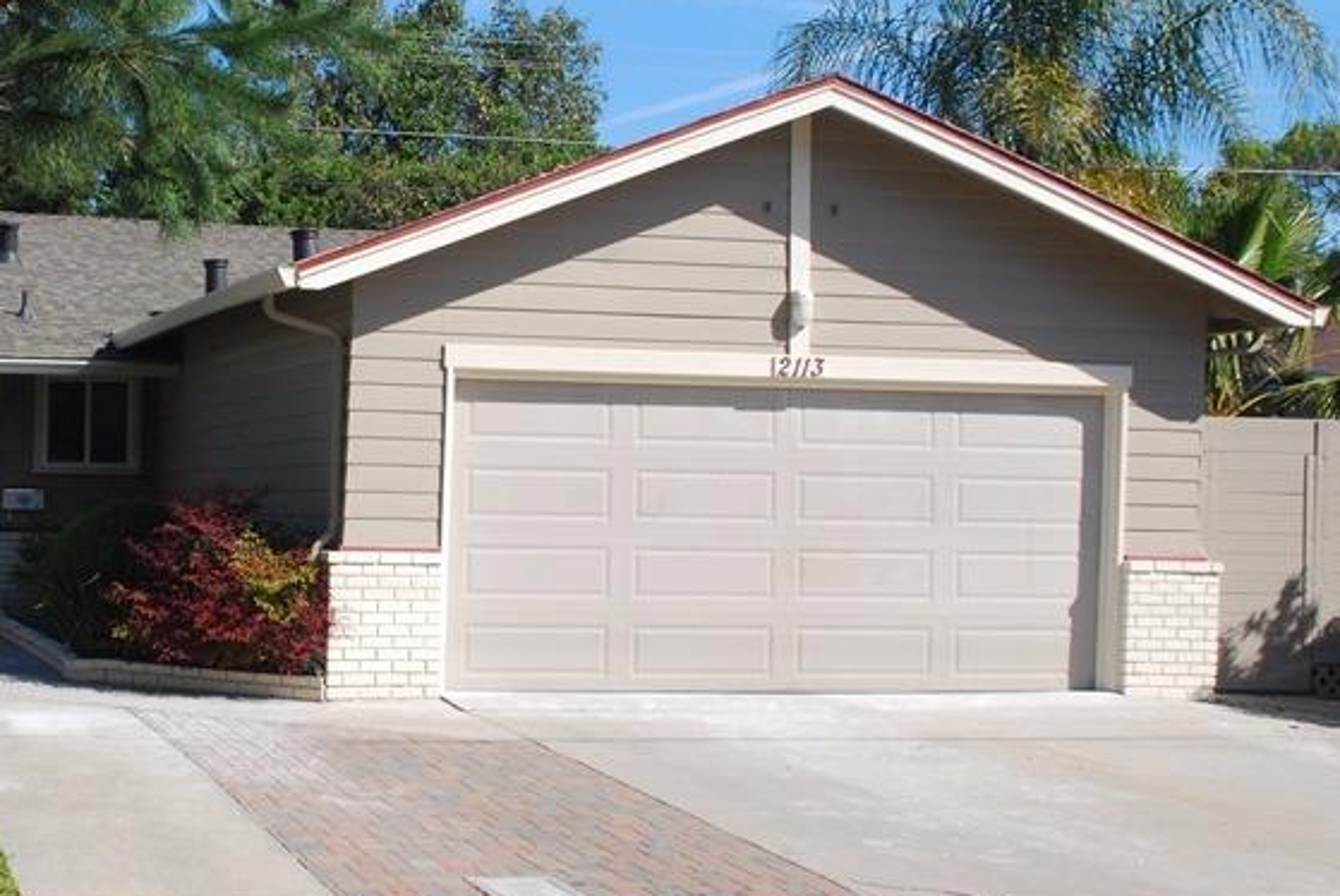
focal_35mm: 66
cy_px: 485
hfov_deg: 29.6
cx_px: 211
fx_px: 2459
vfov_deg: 20.7
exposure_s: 1/400
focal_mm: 24
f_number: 10
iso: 400
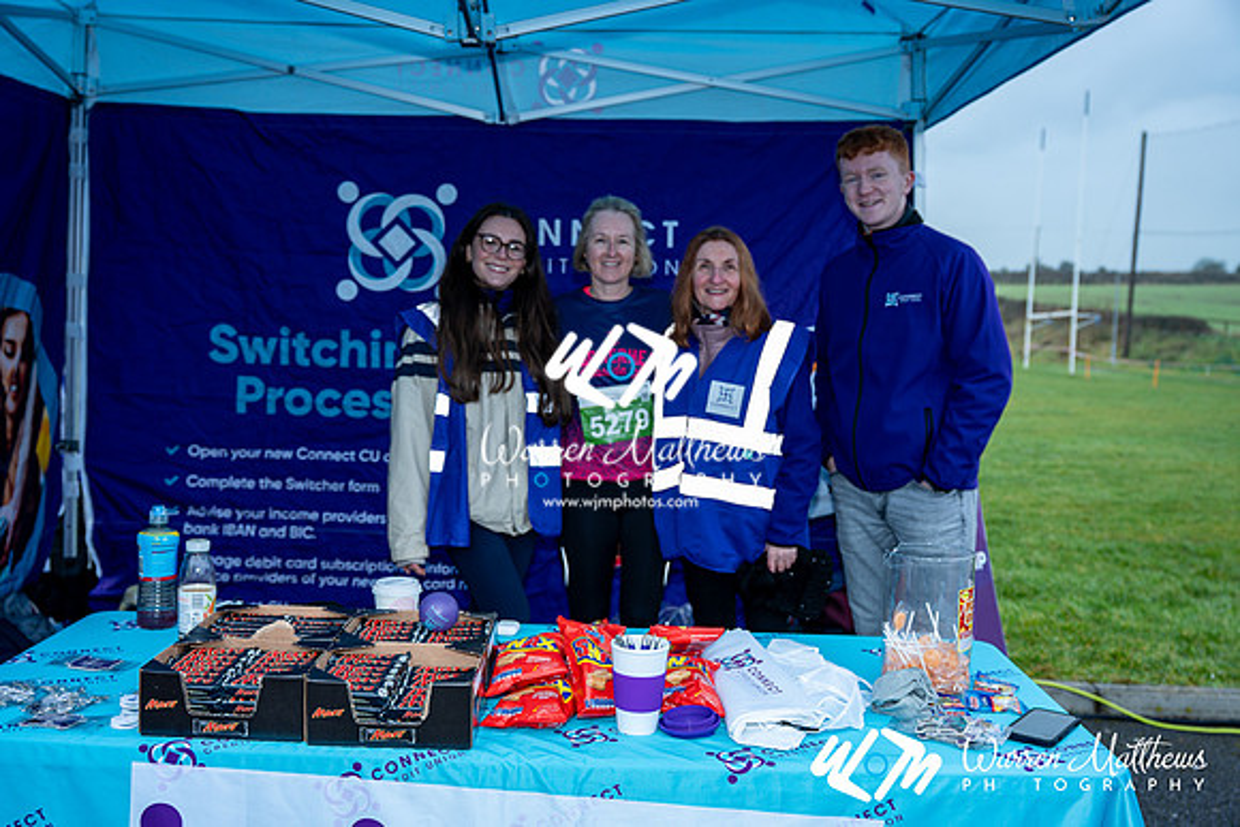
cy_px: 414
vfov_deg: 36.9
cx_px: 620
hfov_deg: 53.1
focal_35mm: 36
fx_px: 1240
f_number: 4
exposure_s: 1/125
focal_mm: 36
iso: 100
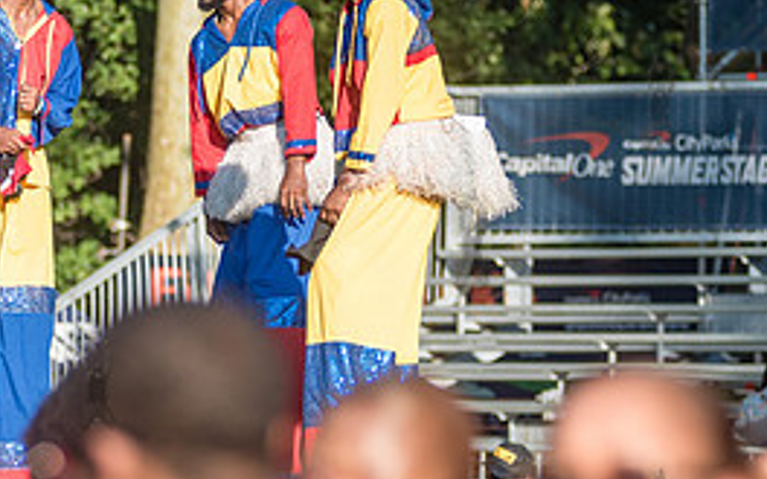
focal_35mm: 322
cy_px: 30
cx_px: 94
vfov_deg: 4.1
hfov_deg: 6.5
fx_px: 6731
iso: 400
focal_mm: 125
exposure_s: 1/2000
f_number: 2.8
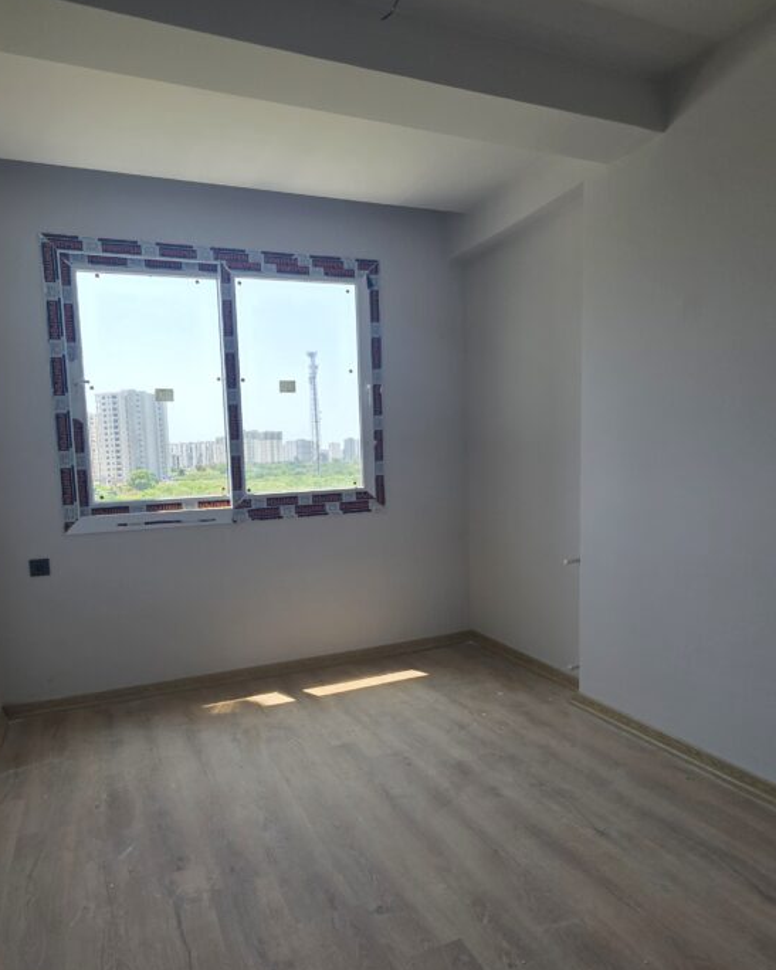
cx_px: 299
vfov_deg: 83.2
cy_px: 509
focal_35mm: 19
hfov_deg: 69.9
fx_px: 546
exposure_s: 1/407
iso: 40
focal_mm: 2.2
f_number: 1.9
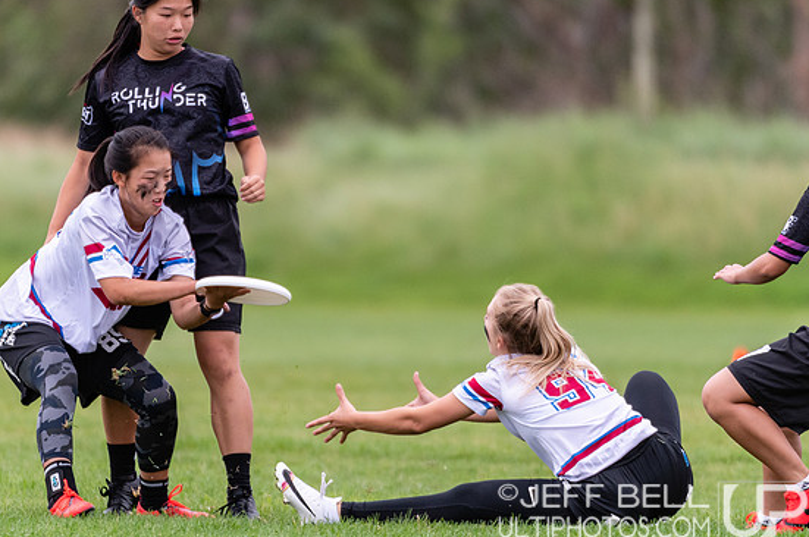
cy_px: 207
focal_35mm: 793
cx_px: 333
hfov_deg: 2.6
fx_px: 17799
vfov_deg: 1.7
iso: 640
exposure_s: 1/1000
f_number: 4
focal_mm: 400
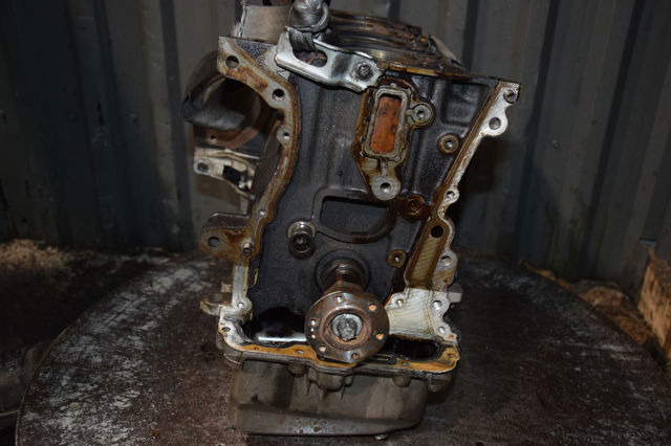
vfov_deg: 35.5
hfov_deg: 51.3
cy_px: 223
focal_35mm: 38
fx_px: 699
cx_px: 336
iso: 800
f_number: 5
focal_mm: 25
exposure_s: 1/60
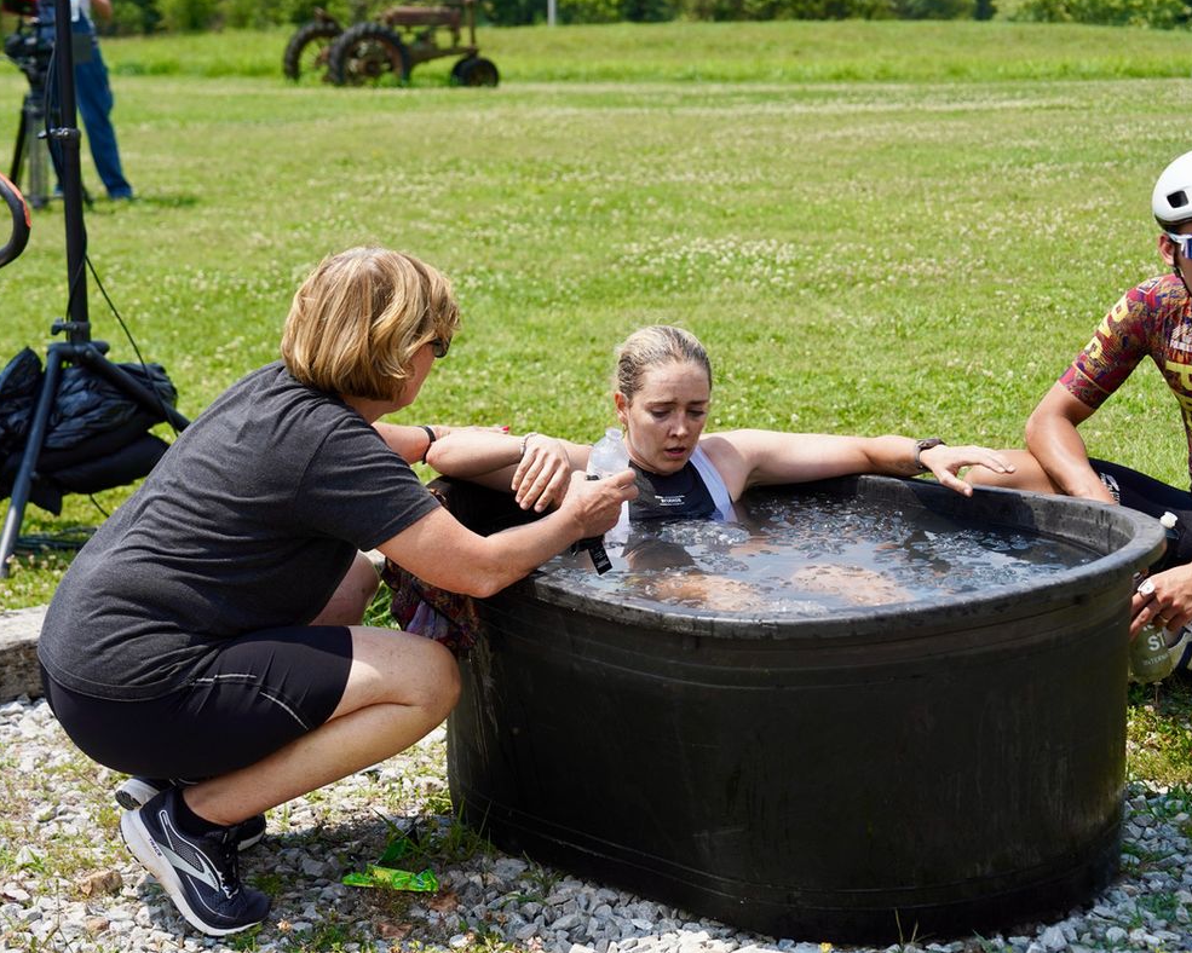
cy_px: 472
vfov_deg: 19.2
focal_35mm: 80
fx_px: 2822
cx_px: 595
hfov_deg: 23.8
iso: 250
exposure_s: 1/1000
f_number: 5
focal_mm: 70
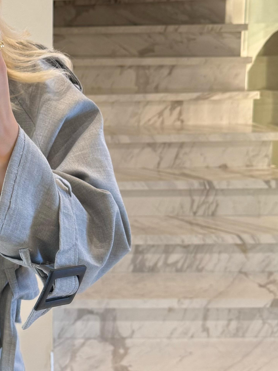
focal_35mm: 71
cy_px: 134
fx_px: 760
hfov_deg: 19.6
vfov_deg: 27.3
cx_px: -52
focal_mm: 6.76
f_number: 1.78
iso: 125
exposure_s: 1/50
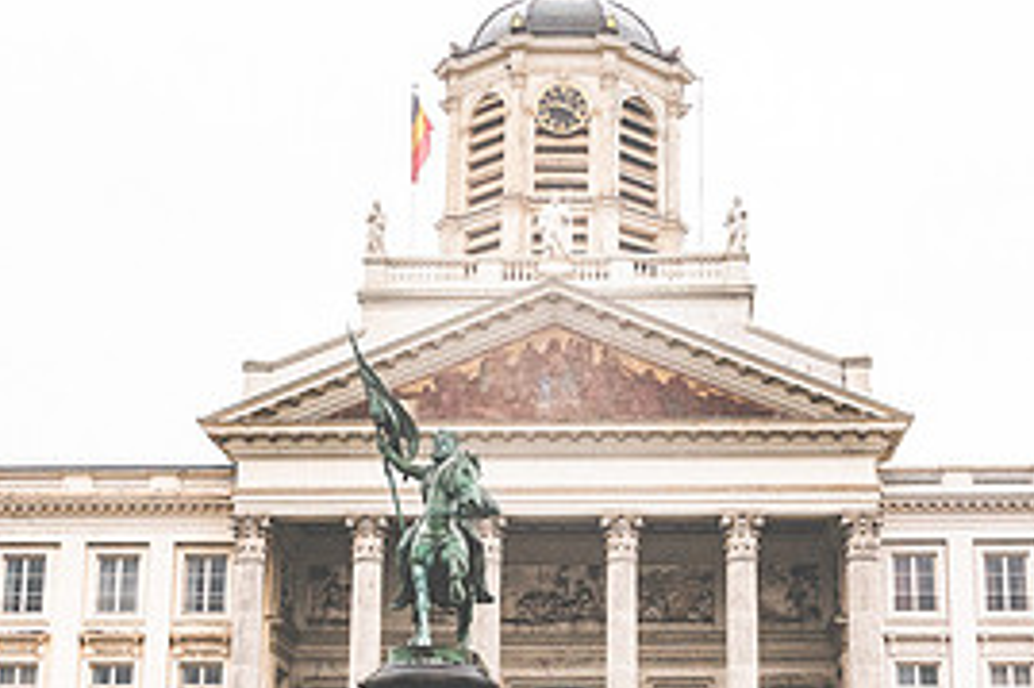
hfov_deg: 29.6
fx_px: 1952
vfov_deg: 19.9
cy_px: 490
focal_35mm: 68
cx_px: 573
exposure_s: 1/800
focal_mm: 30
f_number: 5.6
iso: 3200
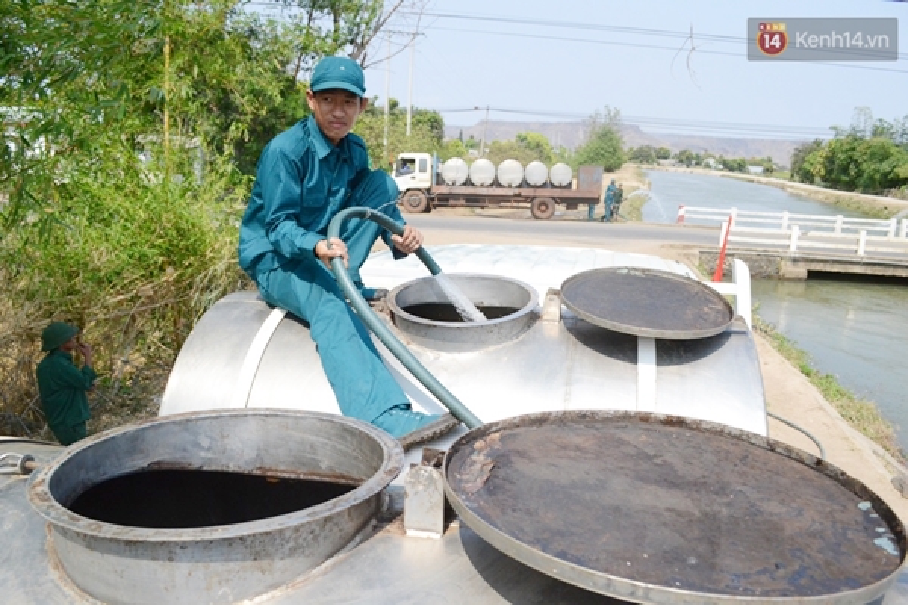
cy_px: 302
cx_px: 454
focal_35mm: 27
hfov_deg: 67.4
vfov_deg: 47.9
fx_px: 681
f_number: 5.6
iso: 1600
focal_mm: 18
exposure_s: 1/4000
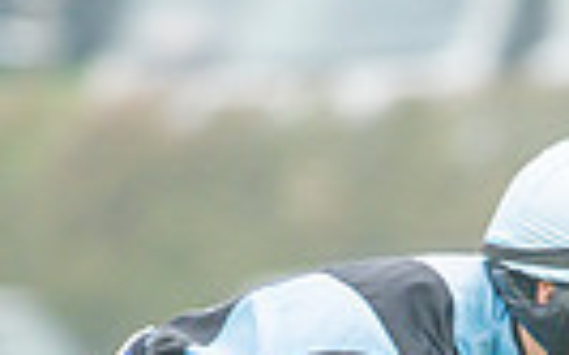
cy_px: 834
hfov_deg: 1.0
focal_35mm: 2064
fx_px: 31993
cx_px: 215
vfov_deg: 0.6
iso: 800
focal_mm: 400
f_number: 4.5
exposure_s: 1/500
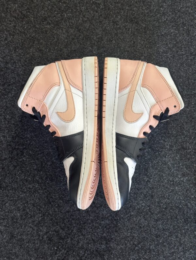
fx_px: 362
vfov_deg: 39.6
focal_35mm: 48
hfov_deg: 30.3
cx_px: 98
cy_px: 130
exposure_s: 1/50
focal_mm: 6.86
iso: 100
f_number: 1.78
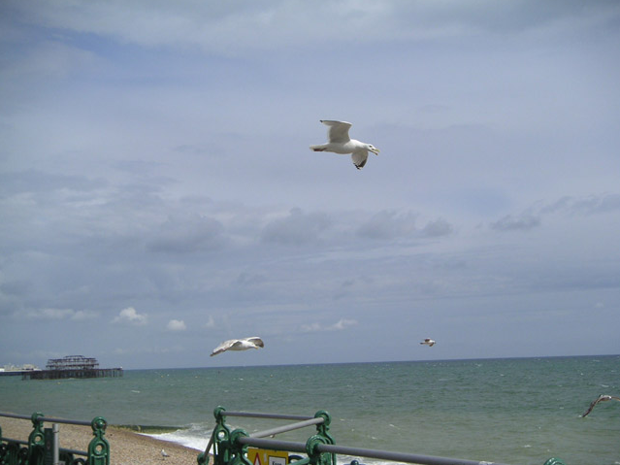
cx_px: 313
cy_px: 234
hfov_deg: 34.4
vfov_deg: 26.1
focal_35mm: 56
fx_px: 1003
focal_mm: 8.5
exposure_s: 1/350
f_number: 6.7
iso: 50
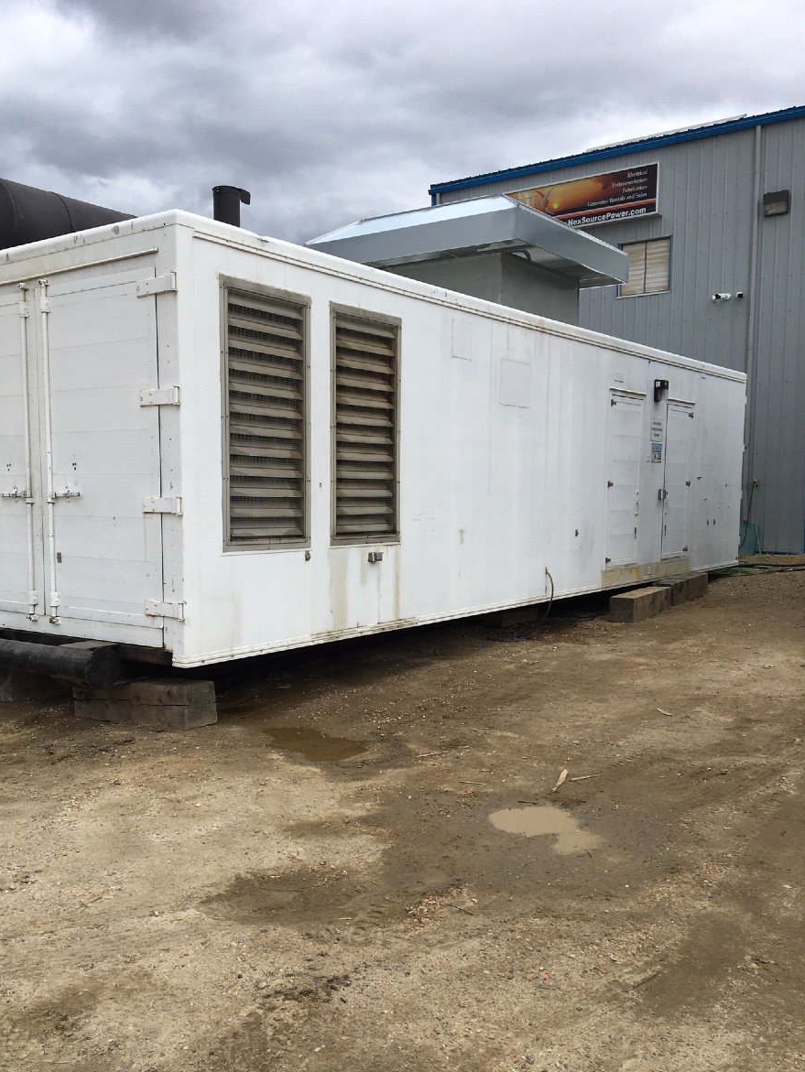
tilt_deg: -5.2
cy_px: 597
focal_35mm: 33
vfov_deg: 55.2
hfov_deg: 42.9
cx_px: 351
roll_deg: +0.4
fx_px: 1023
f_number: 2.2
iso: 25
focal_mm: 4.15
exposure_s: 1/663
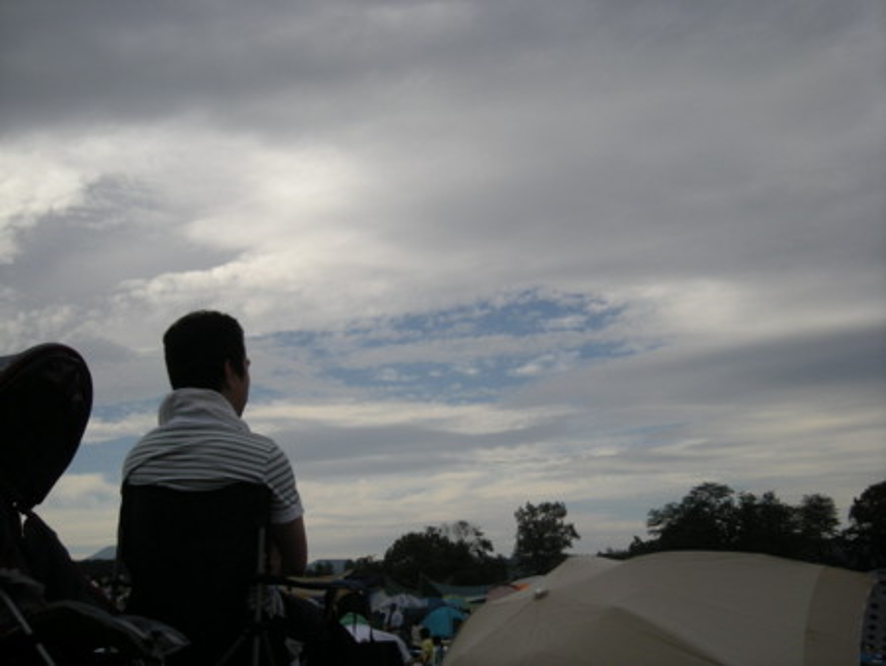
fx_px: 1383
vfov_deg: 27.1
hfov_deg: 35.5
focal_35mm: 54
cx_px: 443
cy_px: 333
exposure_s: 1/319
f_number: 6.7
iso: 64
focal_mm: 8.8
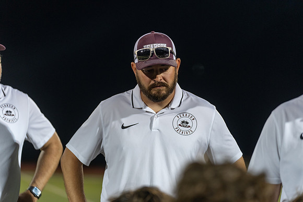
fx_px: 1195
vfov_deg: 9.7
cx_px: 152
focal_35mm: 142
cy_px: 101
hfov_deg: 14.4
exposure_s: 1/320
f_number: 2.8
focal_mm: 142
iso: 1000
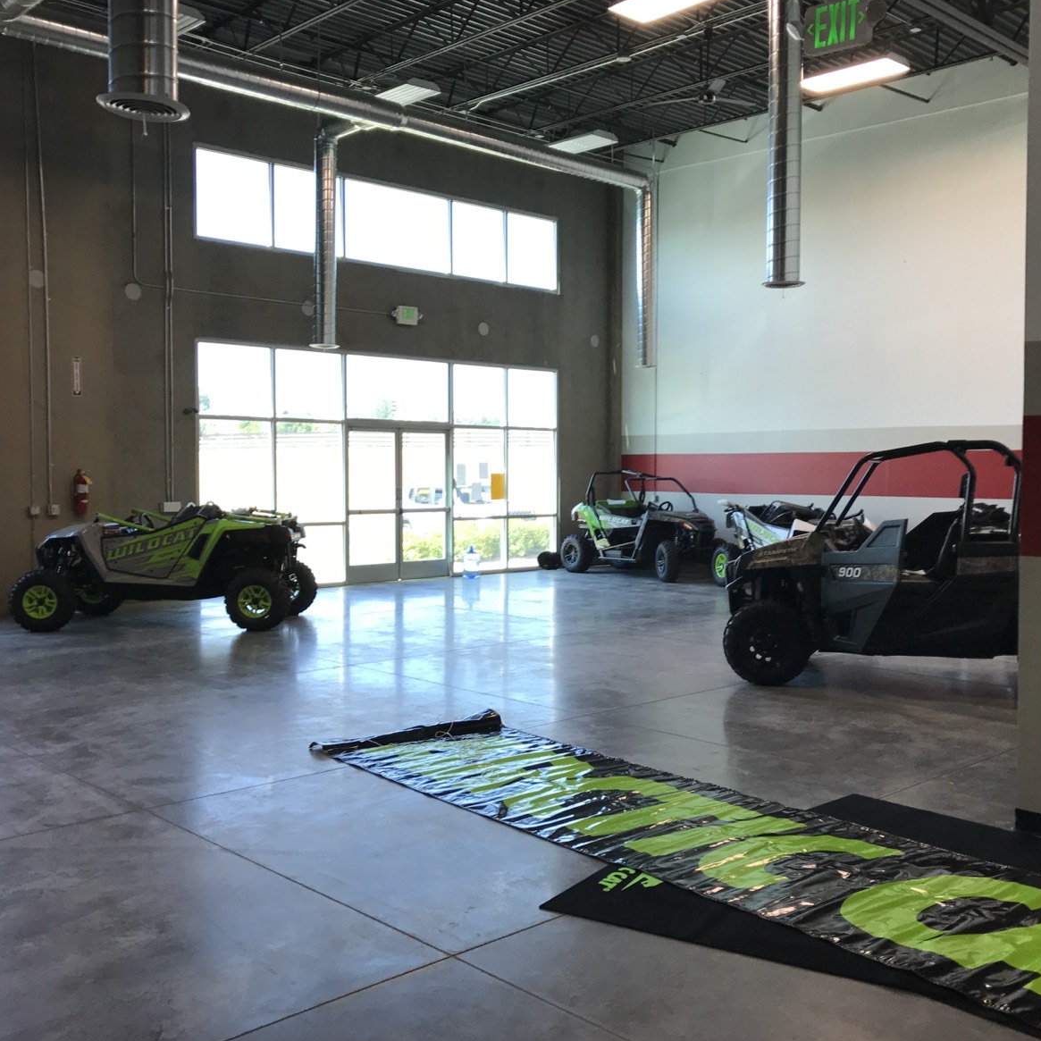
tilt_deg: -3.9
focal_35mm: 34
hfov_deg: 48.3
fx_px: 1157
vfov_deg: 48.4
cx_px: 600
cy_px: 527
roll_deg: -0.5
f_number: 1.8
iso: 32
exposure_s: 1/120
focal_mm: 3.99
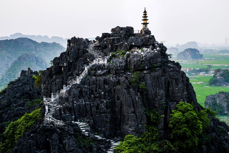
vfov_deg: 25.5
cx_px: 114
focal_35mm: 53
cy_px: 76
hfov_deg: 37.5
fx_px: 337
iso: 250
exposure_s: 1/125
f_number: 5.6
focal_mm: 35
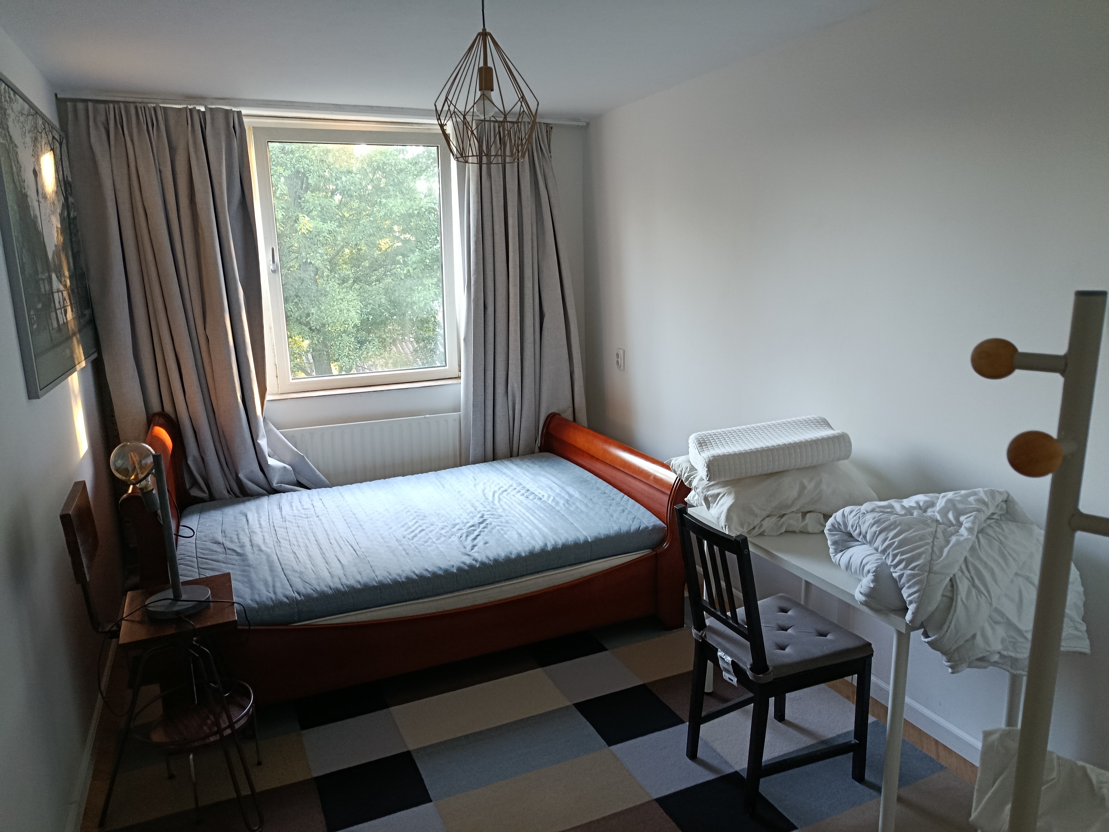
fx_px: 769
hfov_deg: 71.6
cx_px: 554
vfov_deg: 56.8
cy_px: 416
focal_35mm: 24
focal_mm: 5.24
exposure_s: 1/33.3
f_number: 1.7
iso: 1134
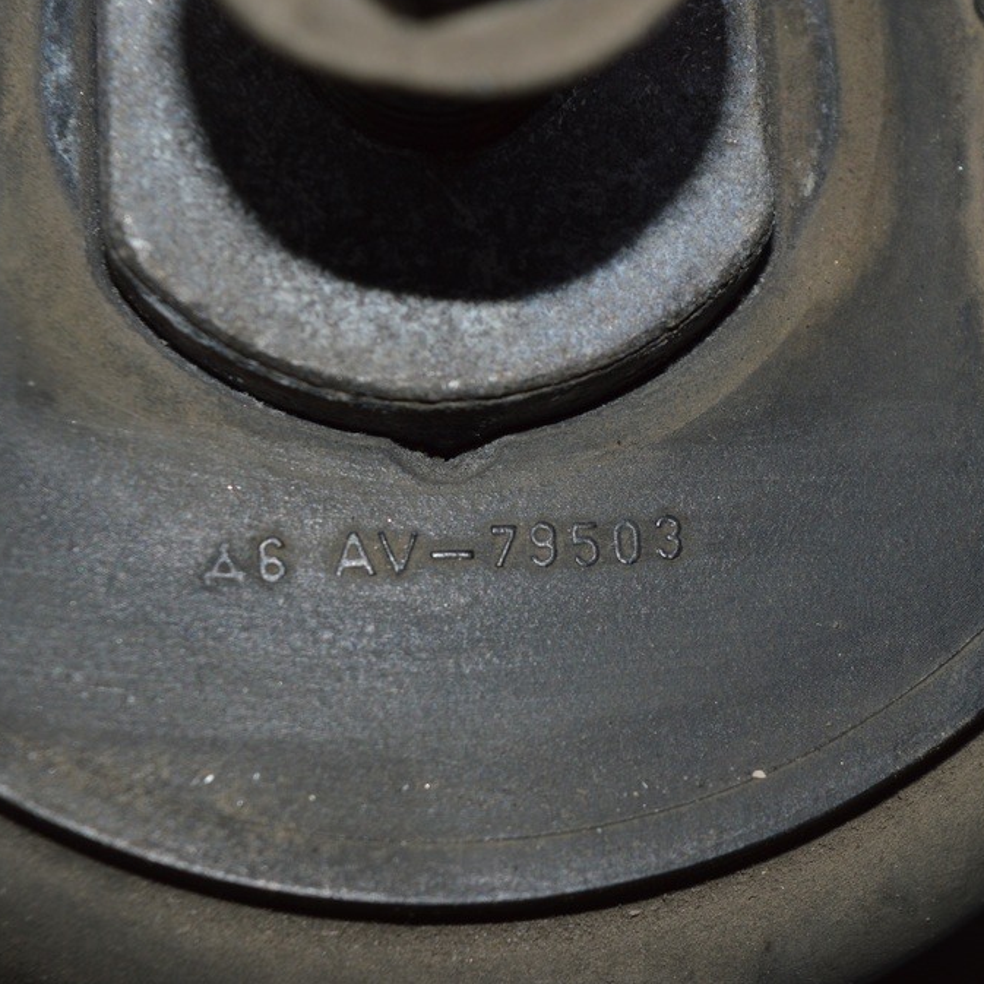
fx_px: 3430
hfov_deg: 16.3
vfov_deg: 16.3
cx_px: 554
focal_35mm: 107
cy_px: 491
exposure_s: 1/60
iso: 100
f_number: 8
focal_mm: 55
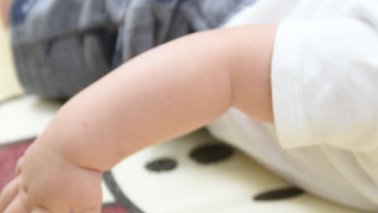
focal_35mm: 170
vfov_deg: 7.1
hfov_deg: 12.5
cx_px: 362
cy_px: 45
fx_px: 1704
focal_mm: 48
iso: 400
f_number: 2.8
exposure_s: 1/200
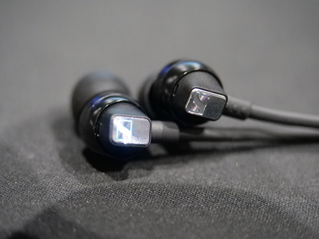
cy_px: 120
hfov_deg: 24.4
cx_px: 160
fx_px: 737
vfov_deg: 18.4
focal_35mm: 80
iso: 3200
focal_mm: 40
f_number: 2.8
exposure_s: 1/25
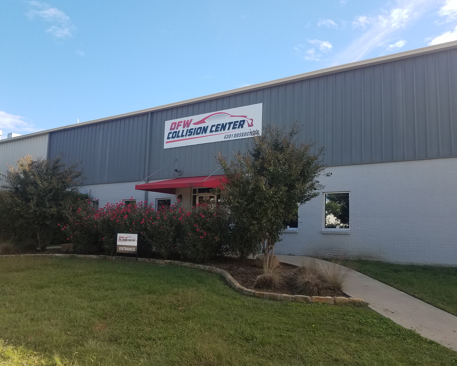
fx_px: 379
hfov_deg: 62.1
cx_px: 245
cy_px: 180
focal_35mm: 28
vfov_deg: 51.5
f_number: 1.7
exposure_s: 1/848
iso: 40
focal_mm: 4.2
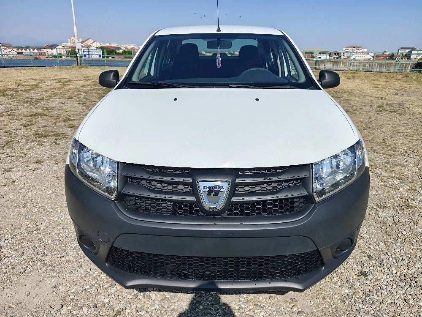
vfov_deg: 58.9
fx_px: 280
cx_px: 211
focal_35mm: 23
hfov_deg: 73.9
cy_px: 158
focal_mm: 6.57
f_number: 1.6
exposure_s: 1/2500
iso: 100
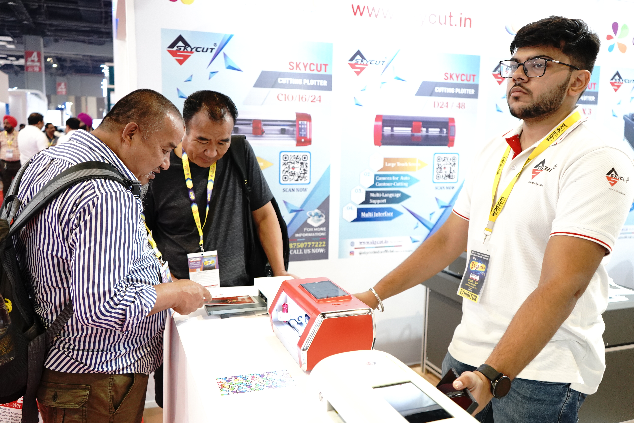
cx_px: 317
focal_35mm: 30
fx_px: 528
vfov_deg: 43.6
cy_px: 212
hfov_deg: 61.9
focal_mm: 30
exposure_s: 1/250
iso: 3200
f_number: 4
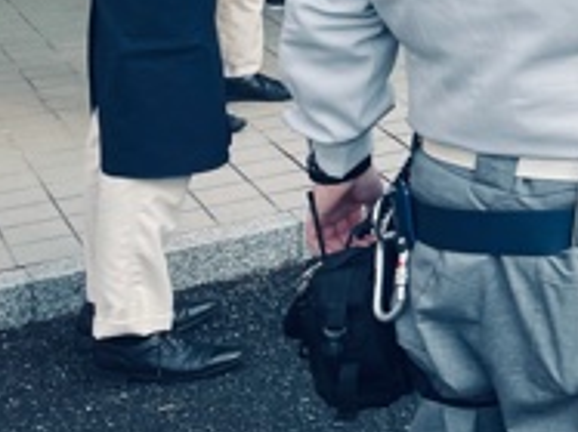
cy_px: -272
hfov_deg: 18.4
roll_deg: -0.1
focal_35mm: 89
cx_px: 961
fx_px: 1485
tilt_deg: -2.5
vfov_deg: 15.0
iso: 32
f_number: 1.6
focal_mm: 4.2
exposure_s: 1/759
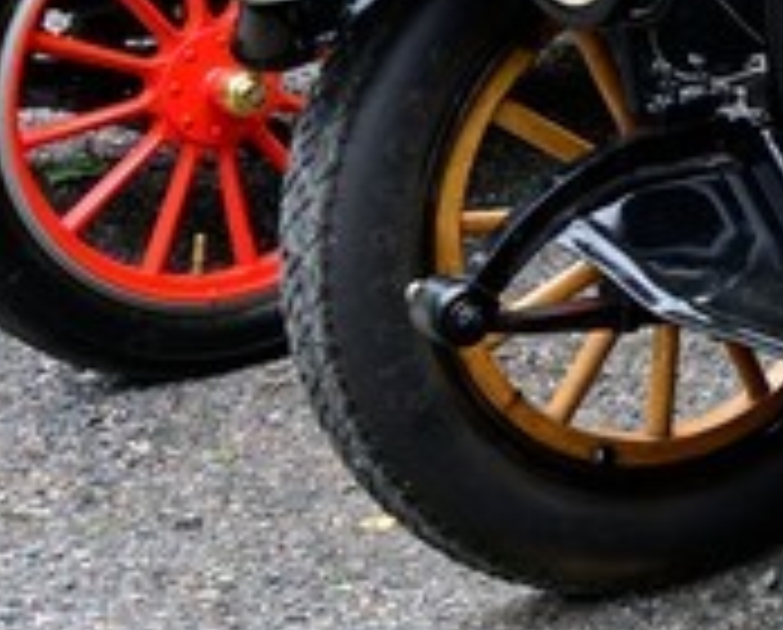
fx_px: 2323
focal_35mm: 100
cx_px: 1336
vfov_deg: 15.2
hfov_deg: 16.5
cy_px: 2
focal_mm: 31
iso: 1250
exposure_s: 1/200
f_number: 11
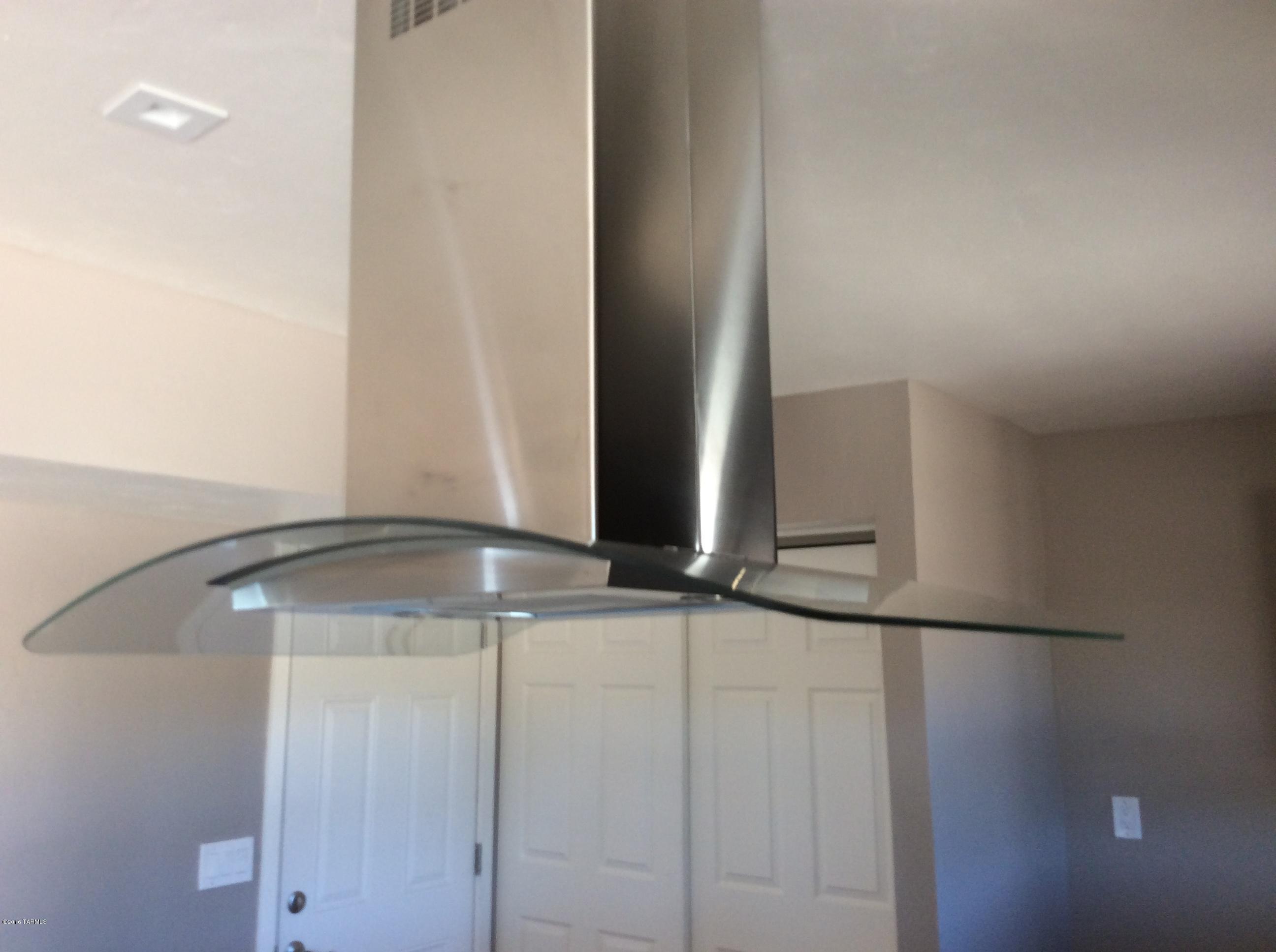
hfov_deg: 56.9
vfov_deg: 44.1
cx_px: 638
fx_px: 1178
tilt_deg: +8.5
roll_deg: +1.0
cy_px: 476
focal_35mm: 32
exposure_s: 1/24
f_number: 2.4
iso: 40
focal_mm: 3.3
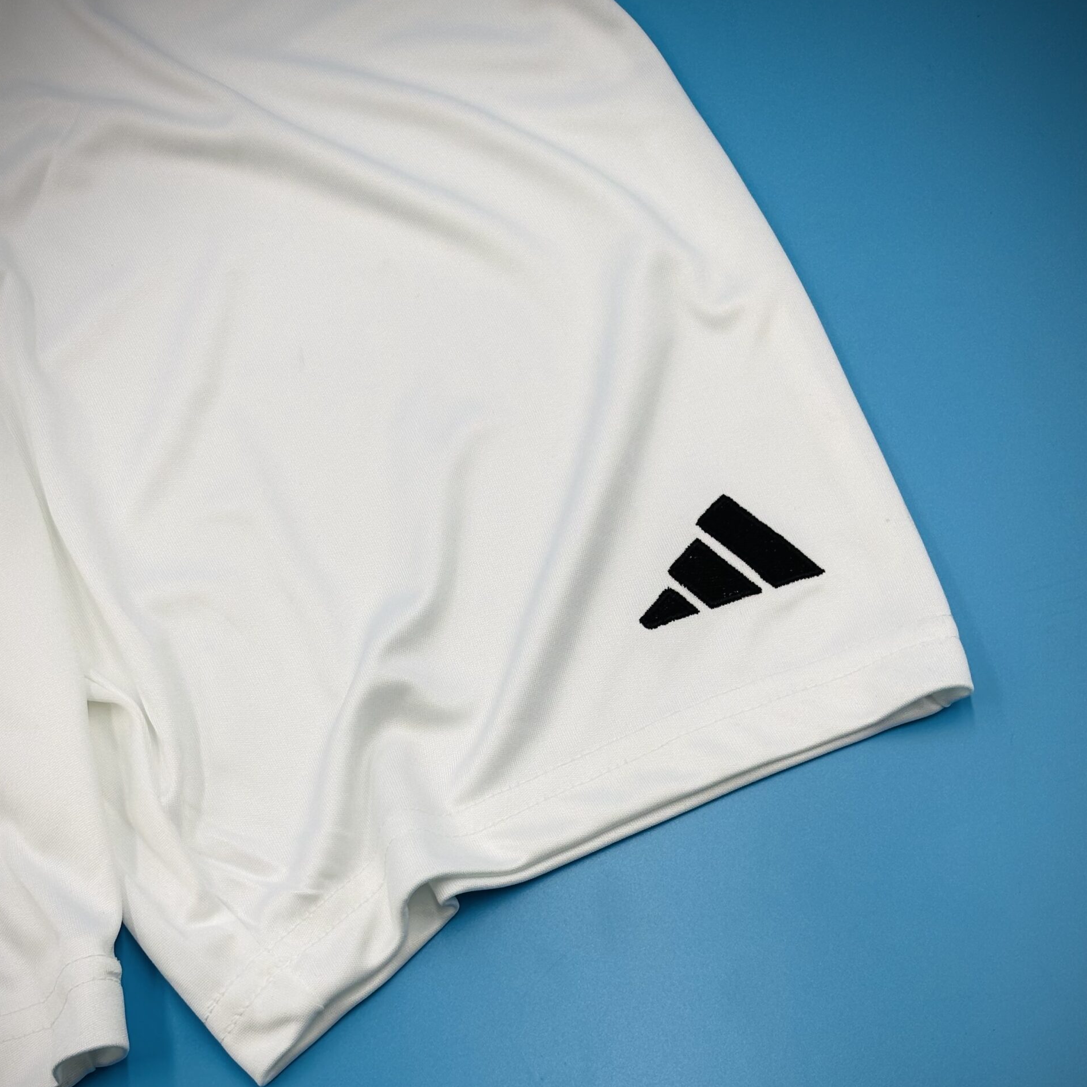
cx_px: 538
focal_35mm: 62
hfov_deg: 27.7
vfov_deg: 27.6
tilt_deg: -71.6
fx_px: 2203
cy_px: 662
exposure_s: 1/150
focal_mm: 5.96
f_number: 1.6
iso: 32
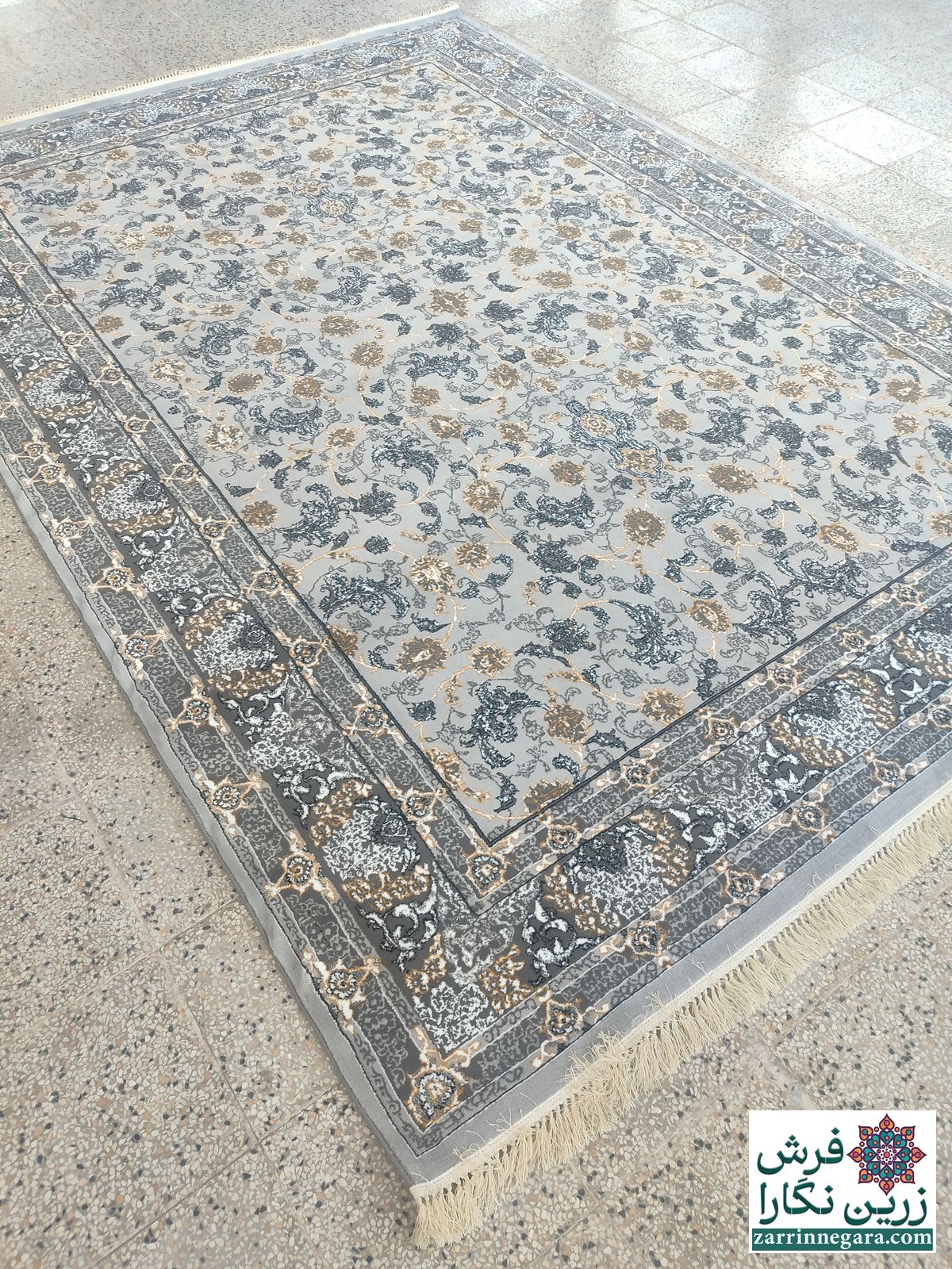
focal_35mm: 25
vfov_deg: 69.4
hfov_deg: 54.9
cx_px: 476
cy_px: 634
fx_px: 917
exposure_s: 1/50
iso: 156
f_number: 1.89
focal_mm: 5.95
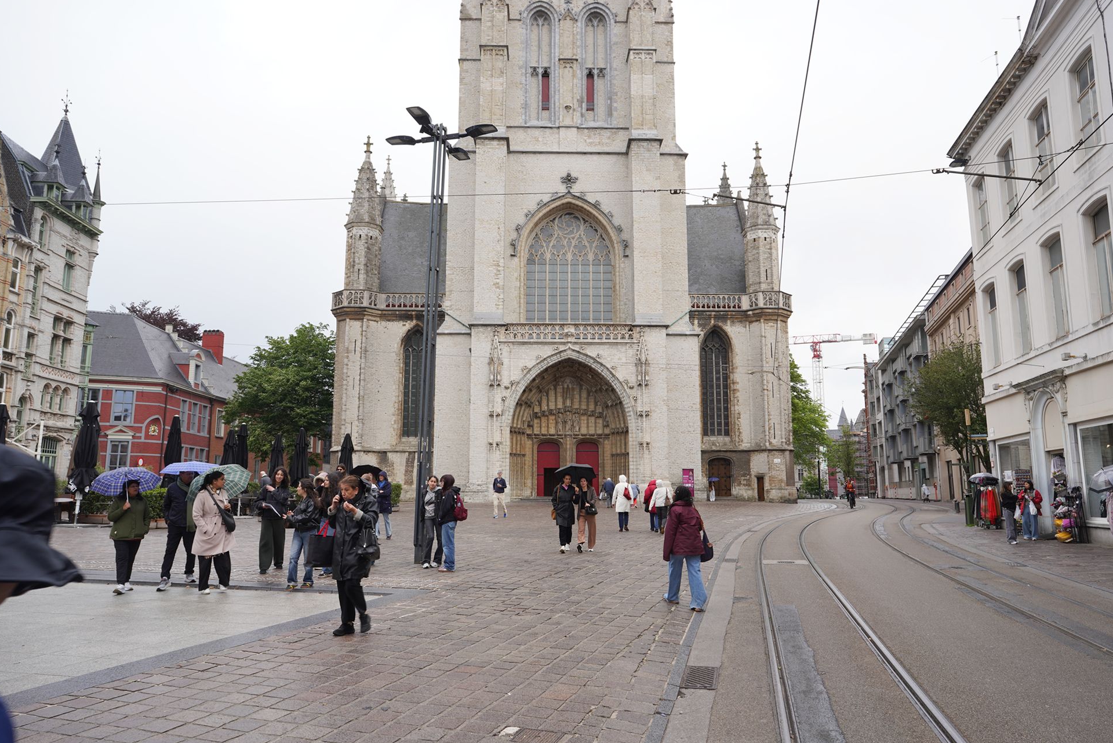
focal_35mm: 25
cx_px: 573
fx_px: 773
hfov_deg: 71.5
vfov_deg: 51.3
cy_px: 364
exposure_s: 1/100
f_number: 10
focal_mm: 24
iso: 100
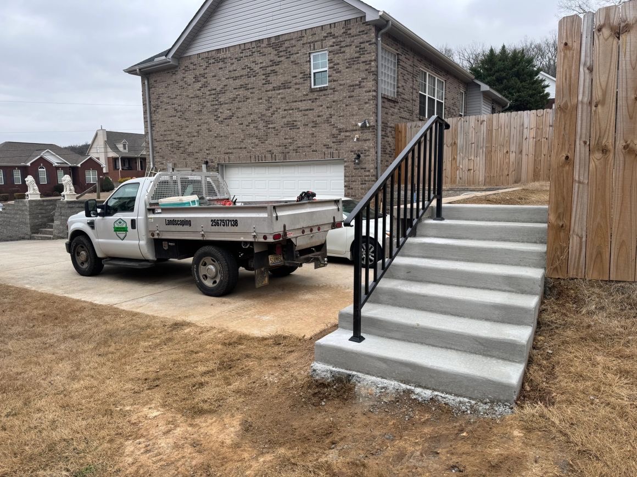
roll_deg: +0.1
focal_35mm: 24
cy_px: 238
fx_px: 442
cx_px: 318
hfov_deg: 71.6
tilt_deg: -8.1
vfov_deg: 56.8
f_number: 1.78
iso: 80
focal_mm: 6.76
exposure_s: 1/495
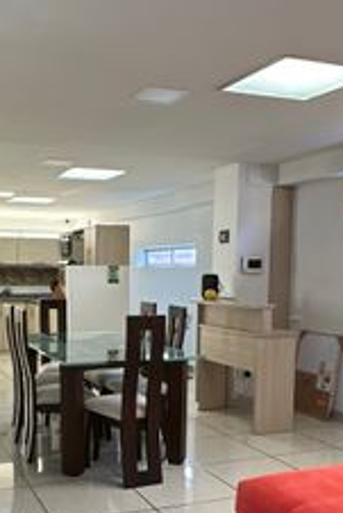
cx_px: 115
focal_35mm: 43
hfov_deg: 31.0
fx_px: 614
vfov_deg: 44.9
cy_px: 331
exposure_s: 1/60
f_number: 2.2
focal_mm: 2.22
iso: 125
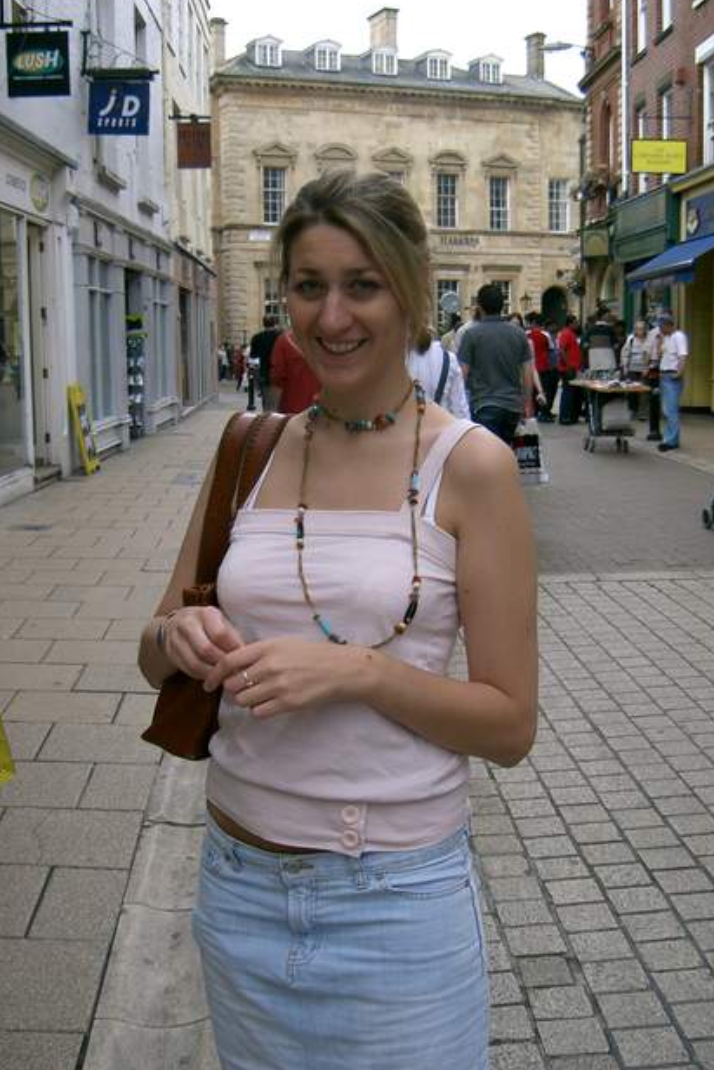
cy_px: 532
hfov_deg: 31.9
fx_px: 1249
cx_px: 354
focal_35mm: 42
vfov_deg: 46.4
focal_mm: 8
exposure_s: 1/500
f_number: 2.8
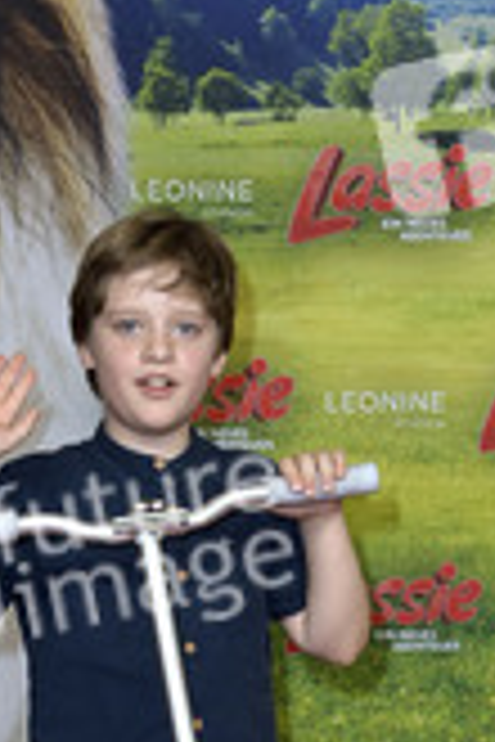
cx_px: 194
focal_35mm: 102
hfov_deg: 13.4
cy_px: 787
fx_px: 2104
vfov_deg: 19.3
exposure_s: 1/200
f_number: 5.6
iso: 640
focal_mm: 42
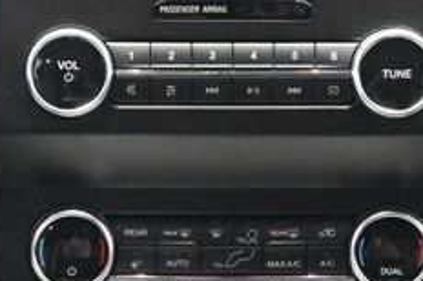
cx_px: 235
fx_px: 2335
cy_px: 7
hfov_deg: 10.4
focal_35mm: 199
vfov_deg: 6.9
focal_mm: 48
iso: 12800
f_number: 6
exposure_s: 1/13
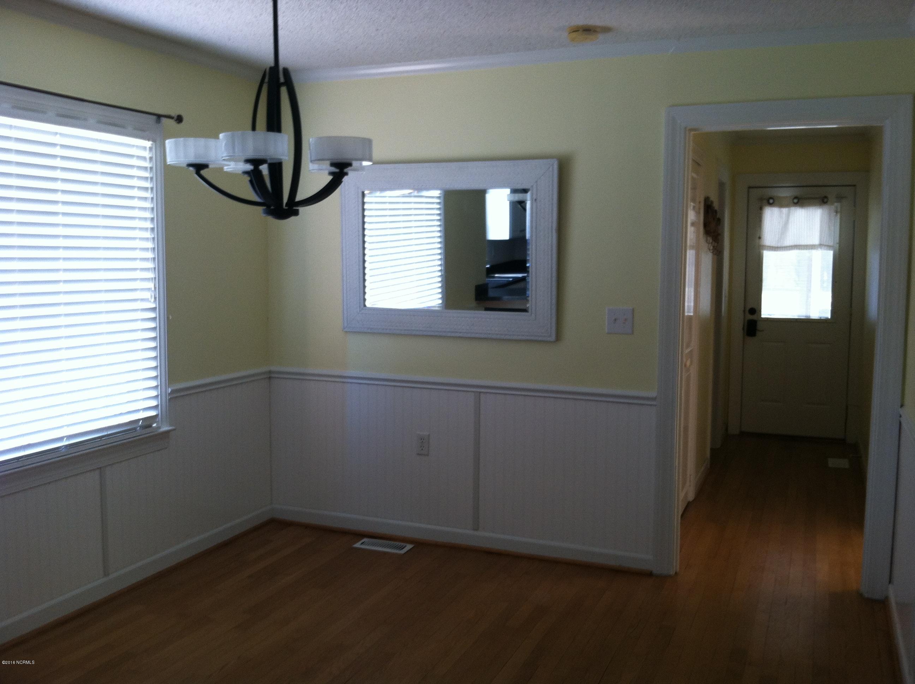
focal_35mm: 35
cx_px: 458
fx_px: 924
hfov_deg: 52.7
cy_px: 342
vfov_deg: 40.6
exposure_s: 1/20
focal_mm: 3.85
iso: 80
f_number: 2.8
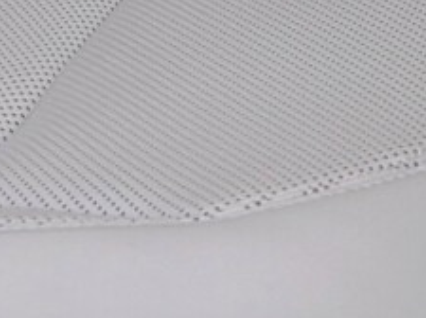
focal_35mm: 171
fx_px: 2101
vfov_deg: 7.5
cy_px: -681
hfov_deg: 11.6
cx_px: 161
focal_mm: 4.53
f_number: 1.7
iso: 413
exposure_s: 1/58.8
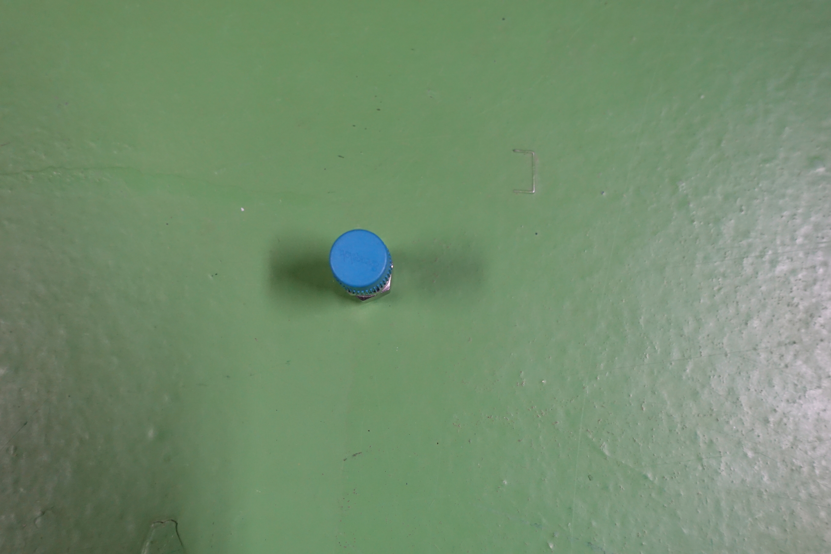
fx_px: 877
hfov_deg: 50.7
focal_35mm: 38
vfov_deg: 35.1
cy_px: 277
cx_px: 416
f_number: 2.8
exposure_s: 1/40
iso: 800
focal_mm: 13.92
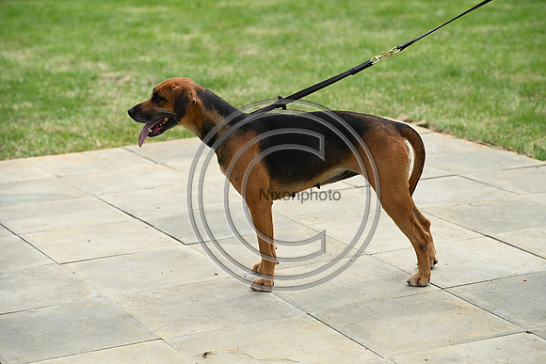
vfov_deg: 13.0
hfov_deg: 19.5
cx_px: 273
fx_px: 1593
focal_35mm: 105
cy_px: 182
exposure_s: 1/1000
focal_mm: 105
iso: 200
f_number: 4.5
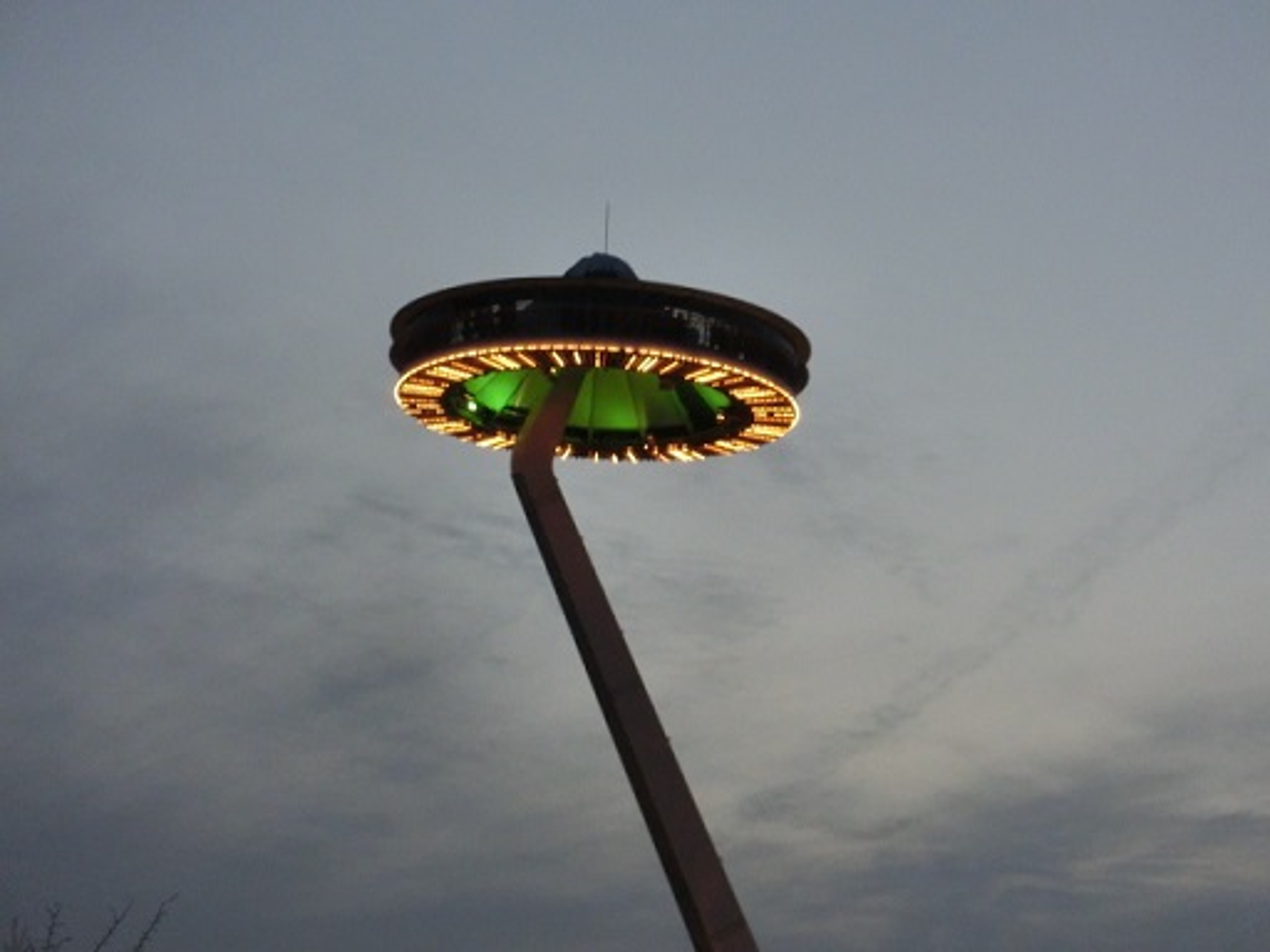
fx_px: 3375
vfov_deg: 16.1
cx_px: 635
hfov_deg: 21.3
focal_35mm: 92
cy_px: 476
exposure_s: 1/80
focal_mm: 16.3
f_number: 4.2
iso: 800
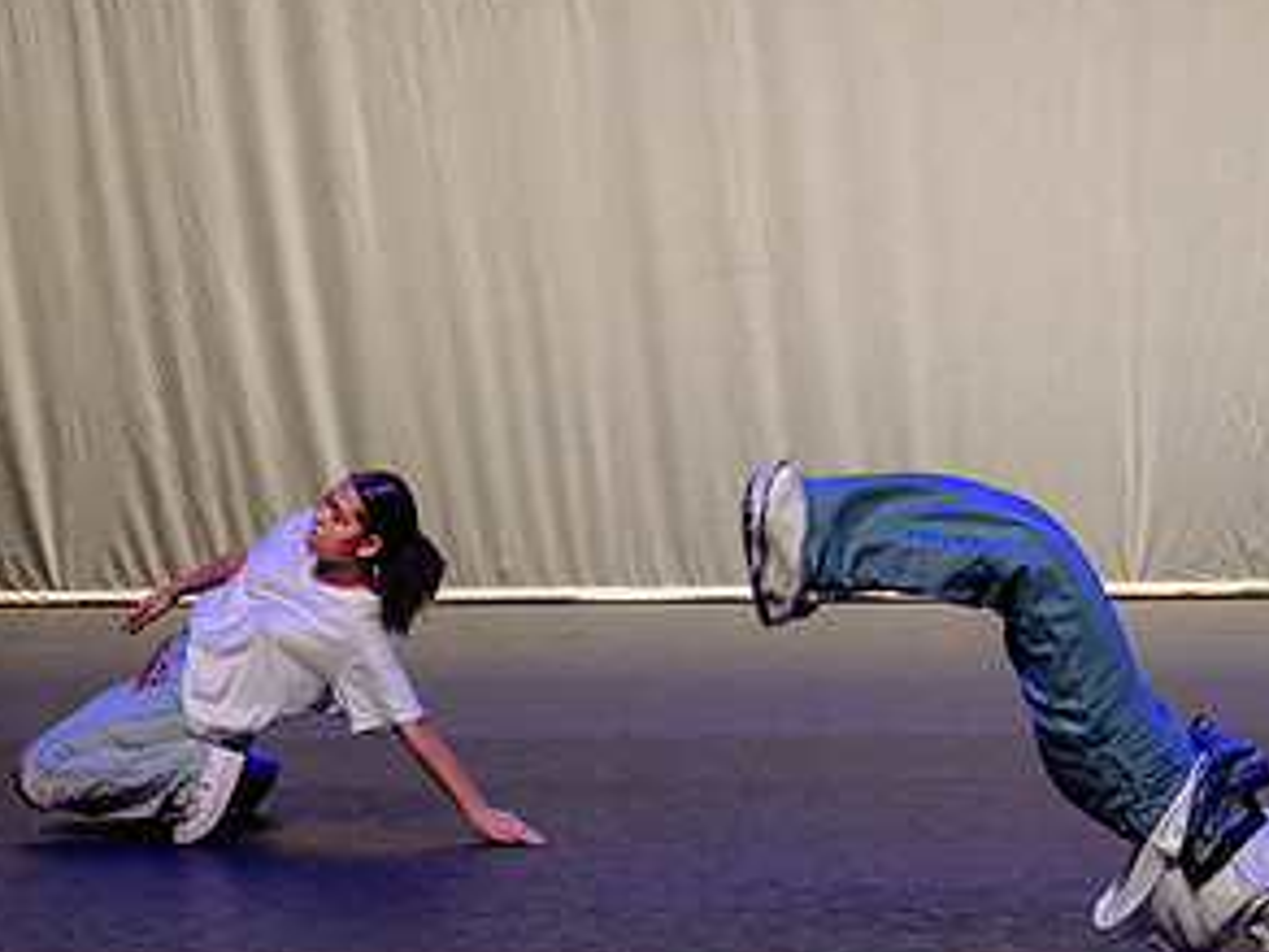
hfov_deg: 9.1
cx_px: 1057
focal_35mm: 217
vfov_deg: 6.8
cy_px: 357
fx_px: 7955
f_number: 2.8
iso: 1250
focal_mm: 86
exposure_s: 1/400
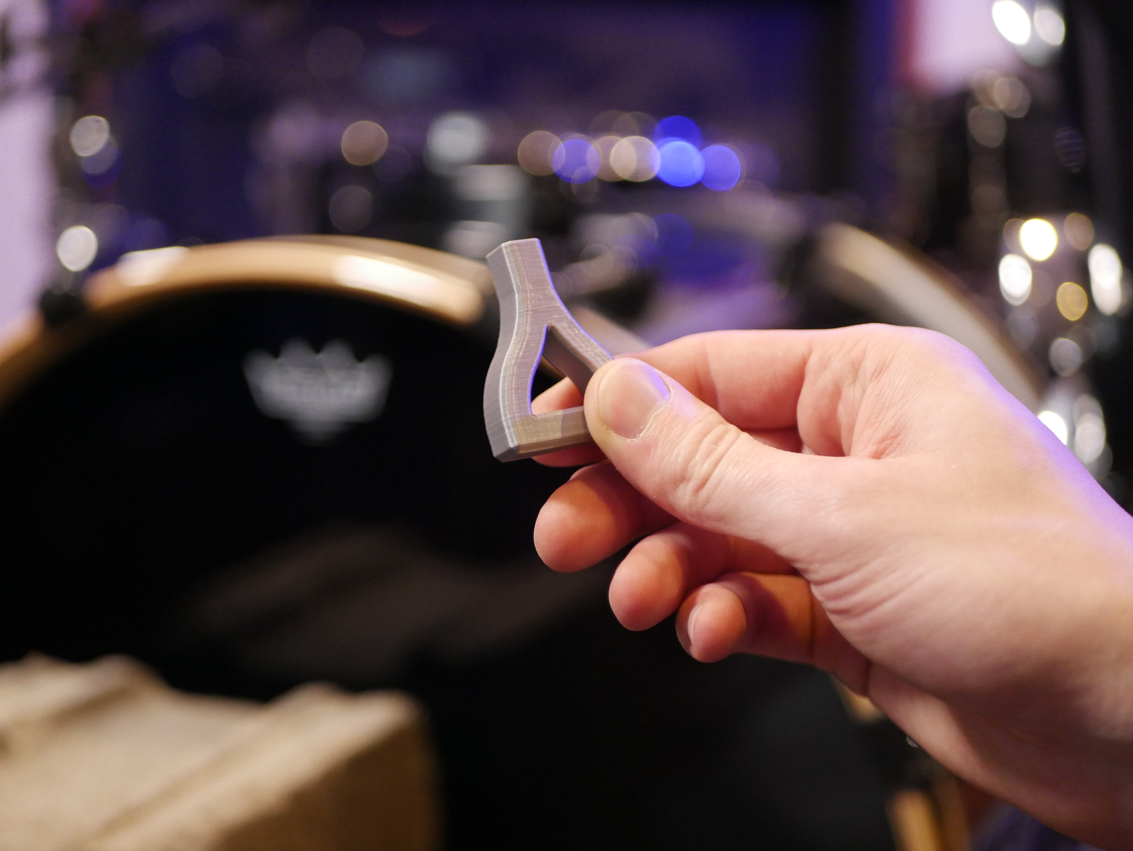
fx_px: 1637
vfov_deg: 29.1
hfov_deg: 38.2
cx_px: 566
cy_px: 426
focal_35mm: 50
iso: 2000
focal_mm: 25
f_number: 1.7
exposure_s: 1/125
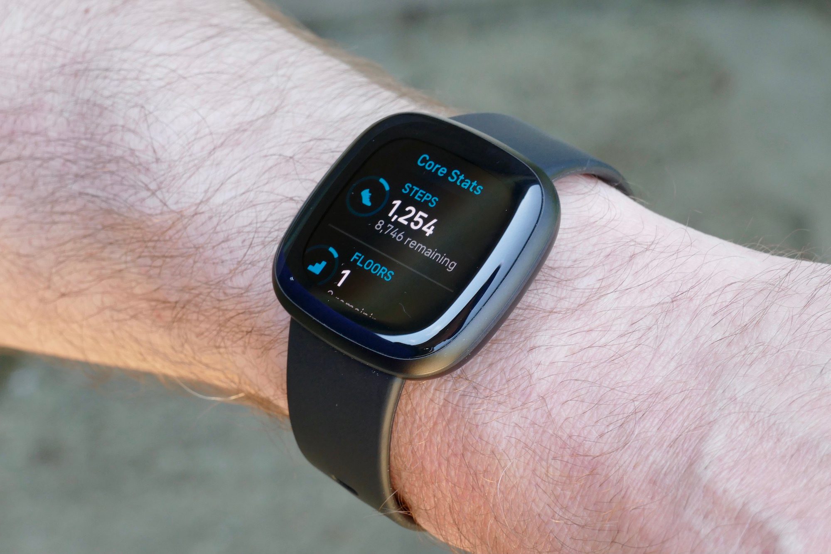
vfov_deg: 14.1
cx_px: 416
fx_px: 2239
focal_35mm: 97
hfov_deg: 21.0
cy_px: 277
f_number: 7.1
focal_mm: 35.42
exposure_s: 1/80
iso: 400
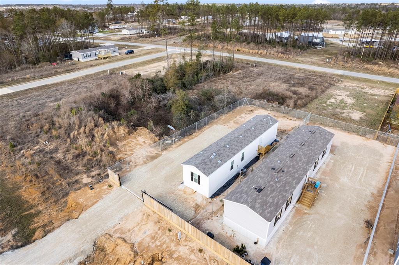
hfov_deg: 78.6
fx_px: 244
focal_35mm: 22
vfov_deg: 57.1
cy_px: 132
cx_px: 200
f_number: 2.8
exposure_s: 1/640
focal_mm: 8.38
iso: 160
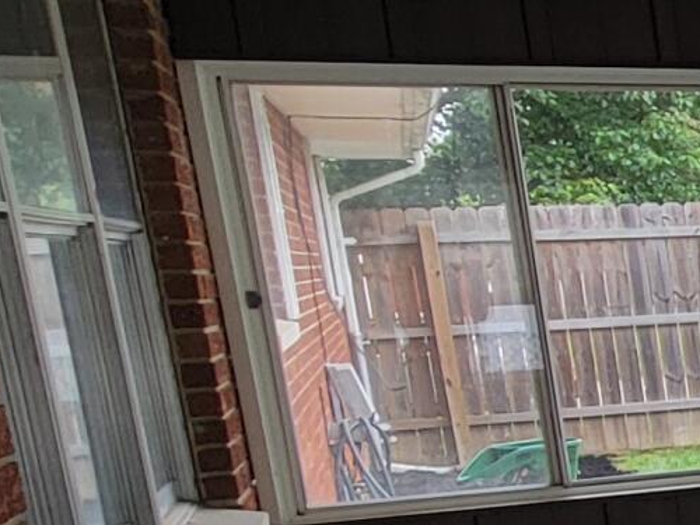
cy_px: 556
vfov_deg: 18.3
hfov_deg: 15.1
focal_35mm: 78
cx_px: 1666
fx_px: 1577
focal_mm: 2.2
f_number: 2.2
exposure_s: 1/60
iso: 80
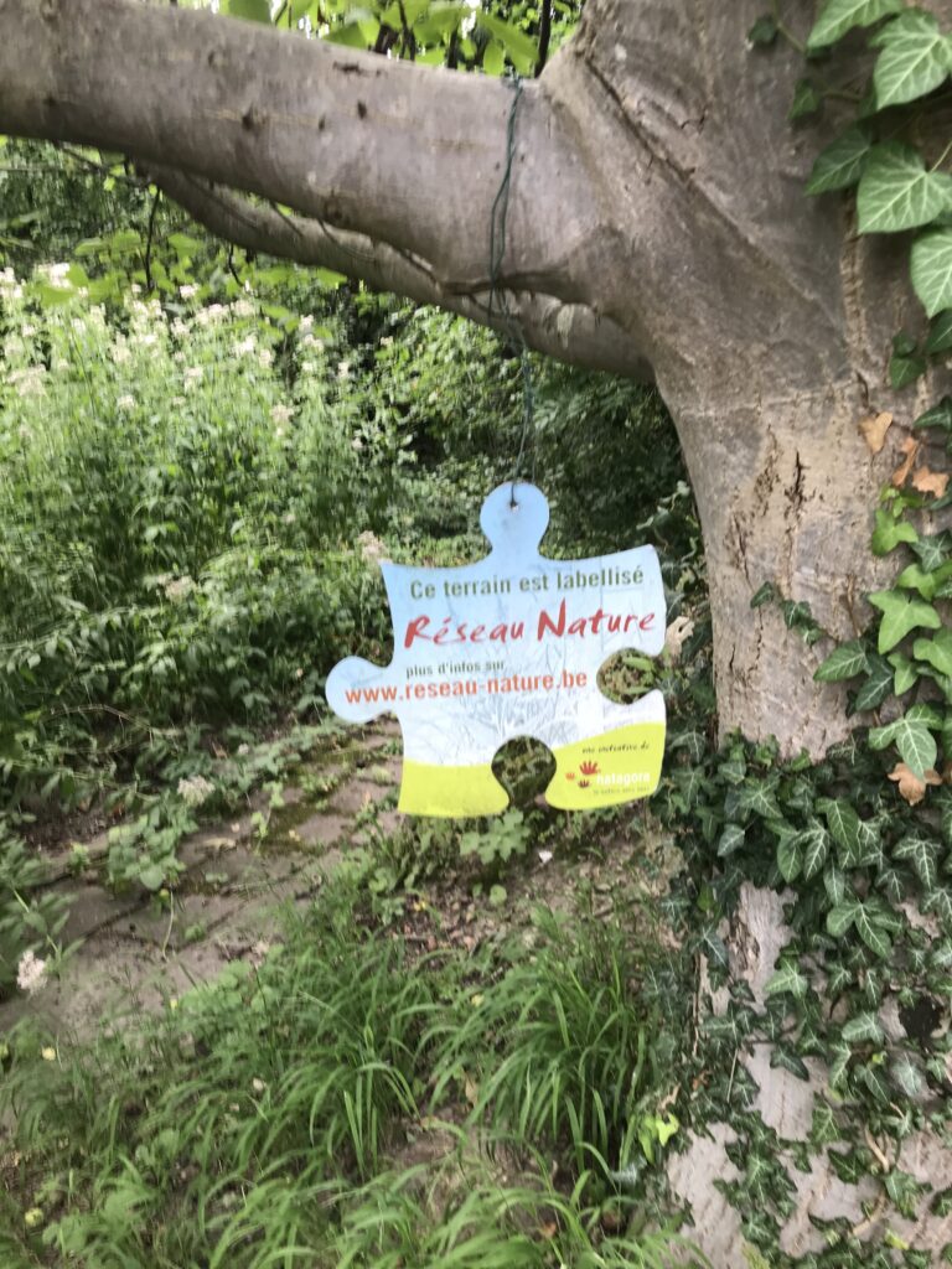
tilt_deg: -14.7
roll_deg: +2.1
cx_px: 476
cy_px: 634
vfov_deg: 63.4
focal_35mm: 28
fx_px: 1027
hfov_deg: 49.7
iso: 25
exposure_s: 1/50
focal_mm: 3.99
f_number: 1.8
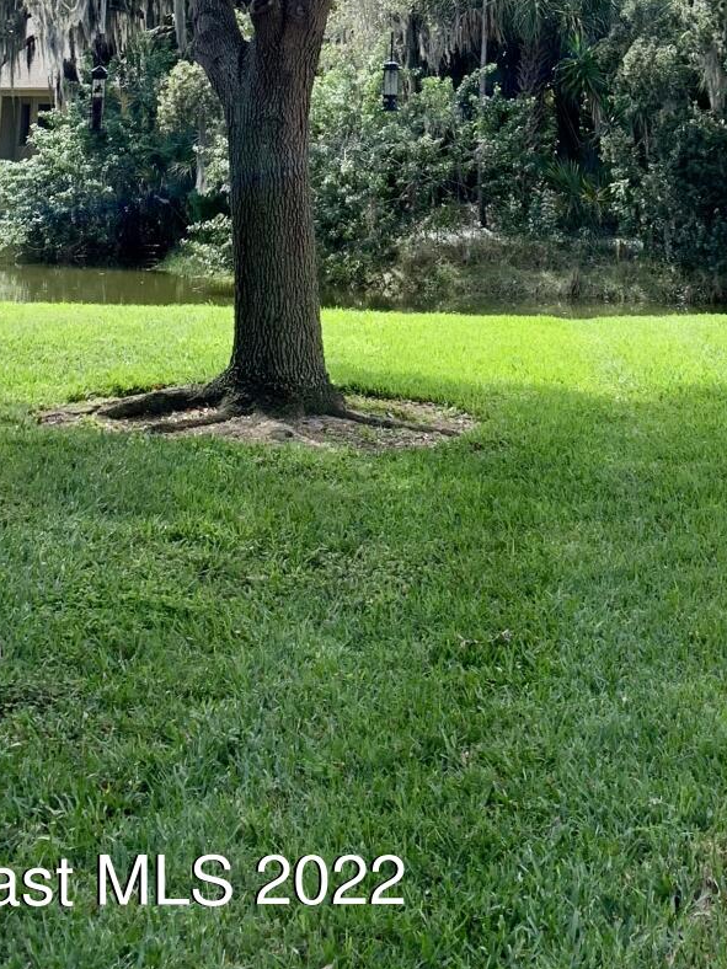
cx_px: 597
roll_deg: -0.3
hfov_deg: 21.9
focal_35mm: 66
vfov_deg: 25.8
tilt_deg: +11.4
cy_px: -236
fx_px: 1848
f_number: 1.8
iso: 25
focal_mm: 4.25
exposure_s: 1/564
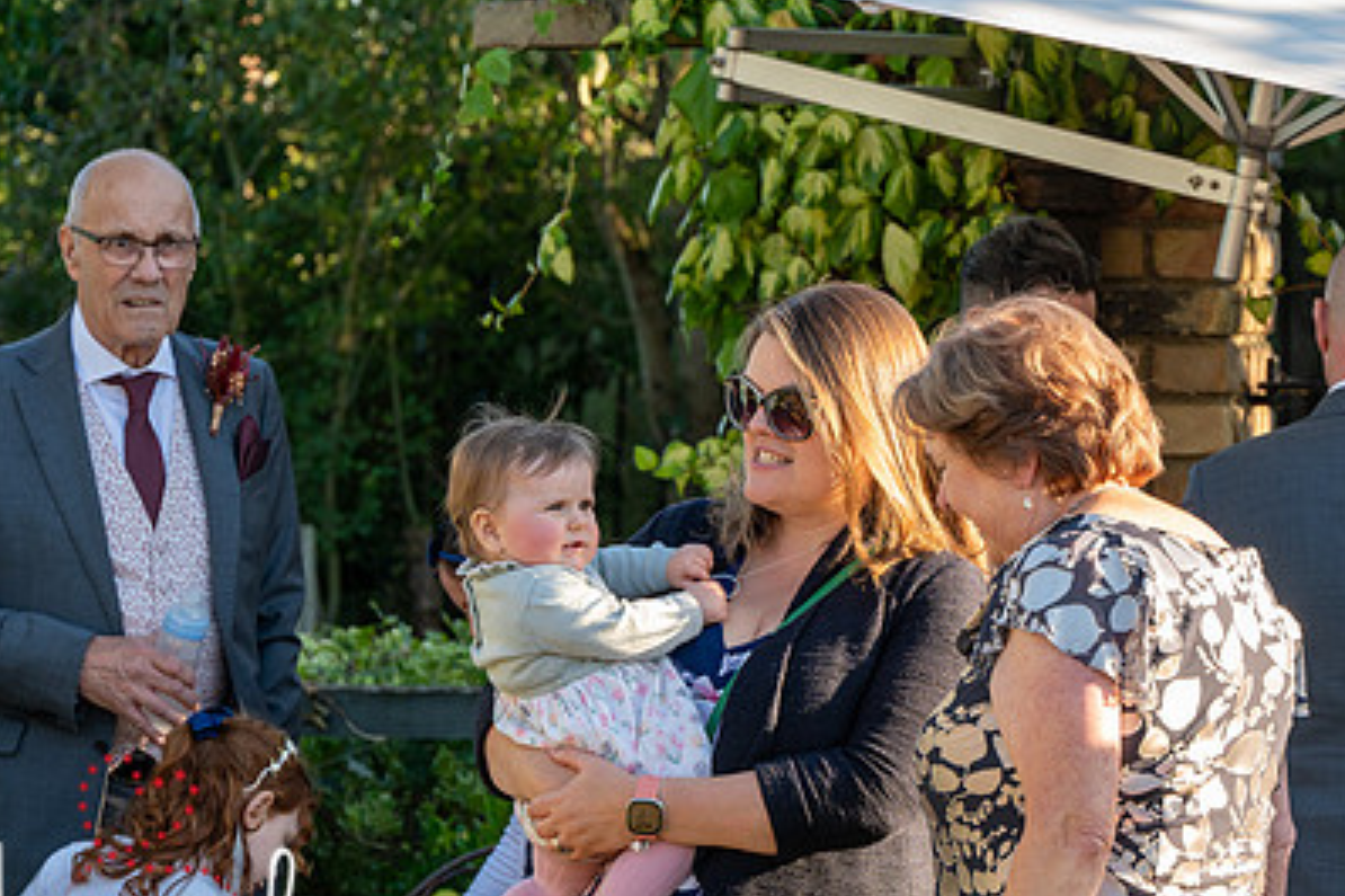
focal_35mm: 233
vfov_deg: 5.9
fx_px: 8701
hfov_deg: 8.8
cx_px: 757
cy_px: 446
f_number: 8
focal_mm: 160
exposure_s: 1/200
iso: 400
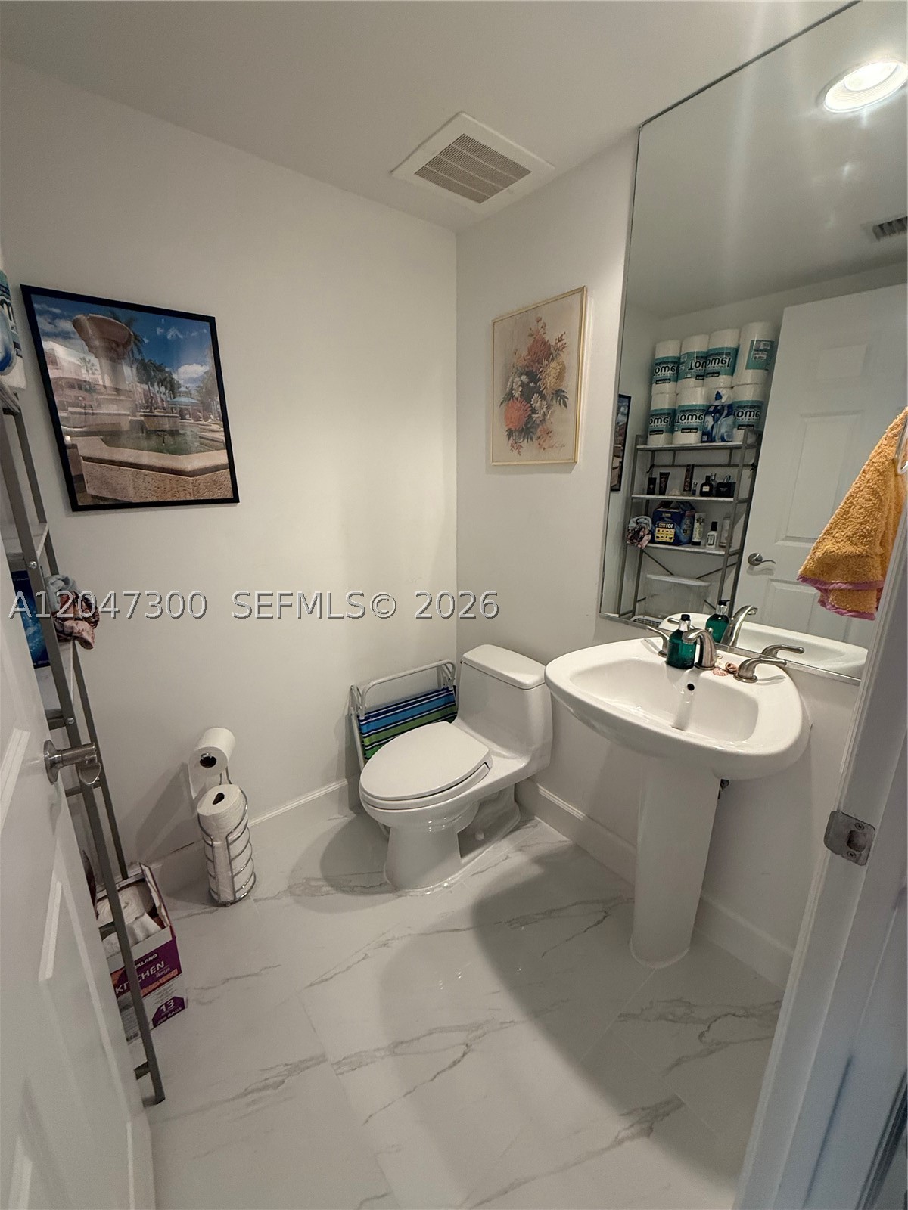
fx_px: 490
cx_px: 454
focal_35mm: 14
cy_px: 605
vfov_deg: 102.1
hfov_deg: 85.7
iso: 250
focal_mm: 2.22
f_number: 2.2
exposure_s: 1/60
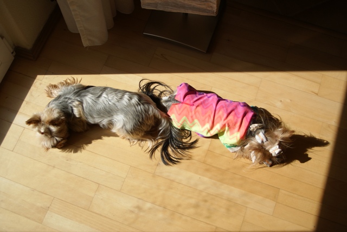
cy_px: 116
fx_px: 434
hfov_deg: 43.6
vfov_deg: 29.9
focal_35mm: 45
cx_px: 174
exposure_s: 1/640
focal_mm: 30
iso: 100
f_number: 4.5
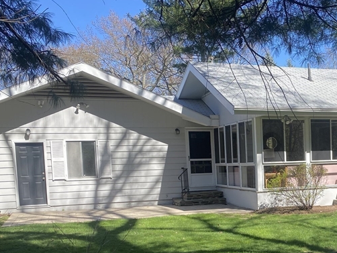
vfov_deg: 26.9
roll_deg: +1.2
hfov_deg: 34.1
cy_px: 213
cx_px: 304
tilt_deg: -4.3
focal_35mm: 53
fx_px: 516
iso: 32
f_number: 1.8
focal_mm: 4.25
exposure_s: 1/1206
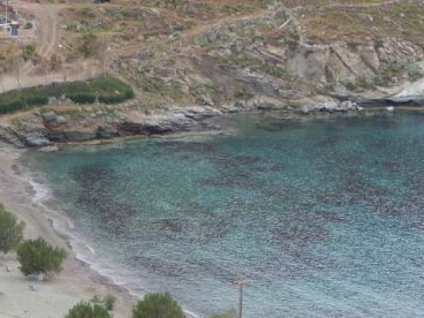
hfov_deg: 4.7
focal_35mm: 426
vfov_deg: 3.5
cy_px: 229
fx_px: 5218
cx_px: 85
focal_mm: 37.1
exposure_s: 1/50
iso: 125
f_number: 5.4
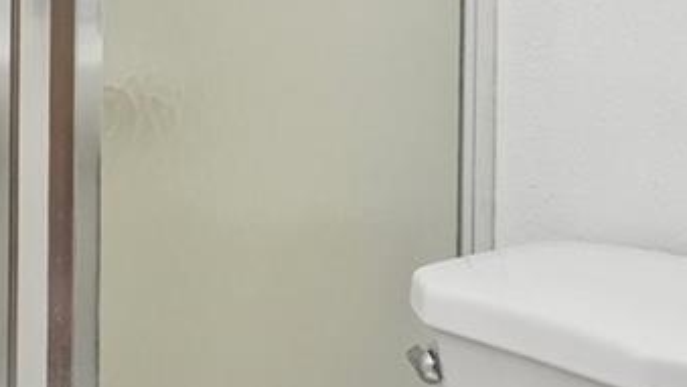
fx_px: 1485
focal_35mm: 81
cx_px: 347
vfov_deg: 14.3
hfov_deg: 26.1
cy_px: -107
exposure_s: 1/10
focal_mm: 11
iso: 500
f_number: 8
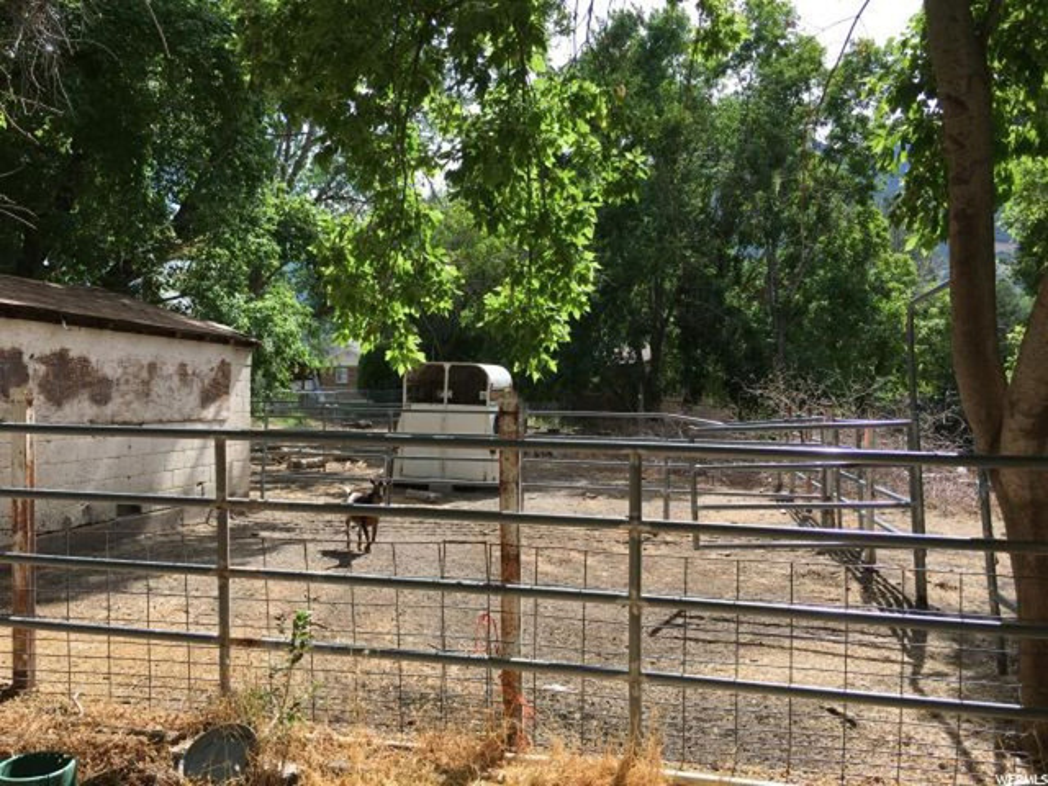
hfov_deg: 61.7
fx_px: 878
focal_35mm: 29
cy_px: 393
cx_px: 524
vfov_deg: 48.2
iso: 25
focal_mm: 4.15
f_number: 2.2
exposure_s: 1/582
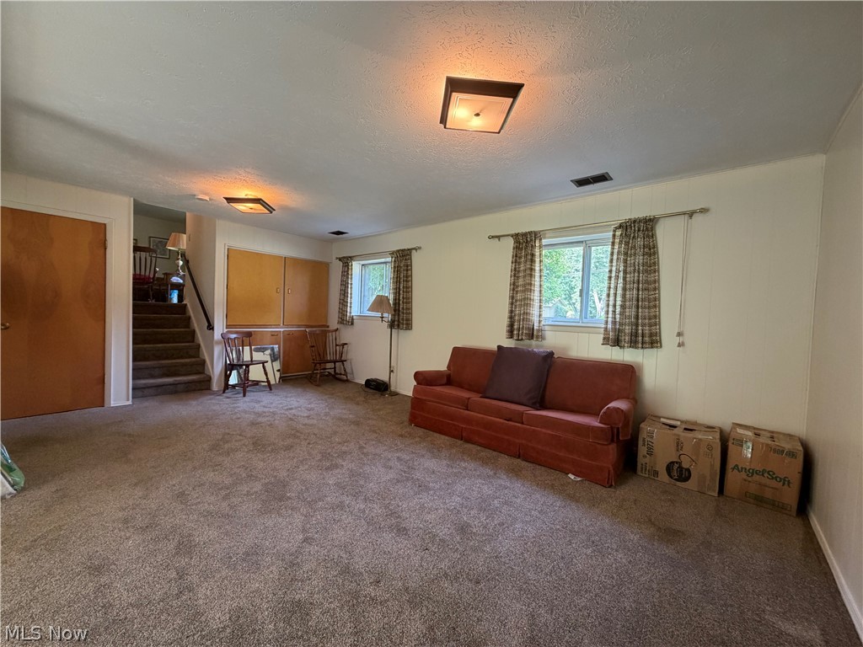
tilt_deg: -1.6
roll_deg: -2.3
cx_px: 432
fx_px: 349
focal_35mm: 14
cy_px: 324
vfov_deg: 85.7
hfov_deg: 102.1
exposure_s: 1/60
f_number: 2.2
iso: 250
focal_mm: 2.22
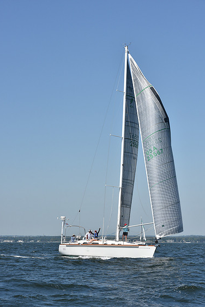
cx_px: 104
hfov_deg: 13.6
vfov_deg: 20.2
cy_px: 155
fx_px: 862
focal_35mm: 101
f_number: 8
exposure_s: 1/1250
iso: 250
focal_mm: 98
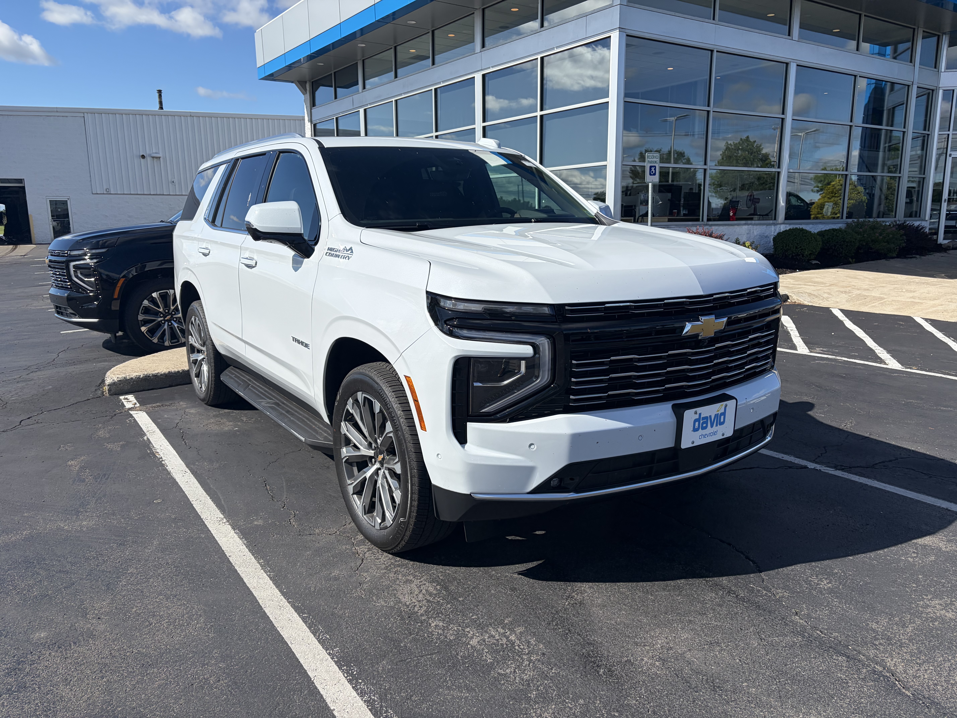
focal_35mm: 26
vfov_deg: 53.1
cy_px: 359
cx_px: 478
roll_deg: +0.1
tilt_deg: -10.6
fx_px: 719
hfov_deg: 67.3
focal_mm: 5.96
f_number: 1.6
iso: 64
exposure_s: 1/5814
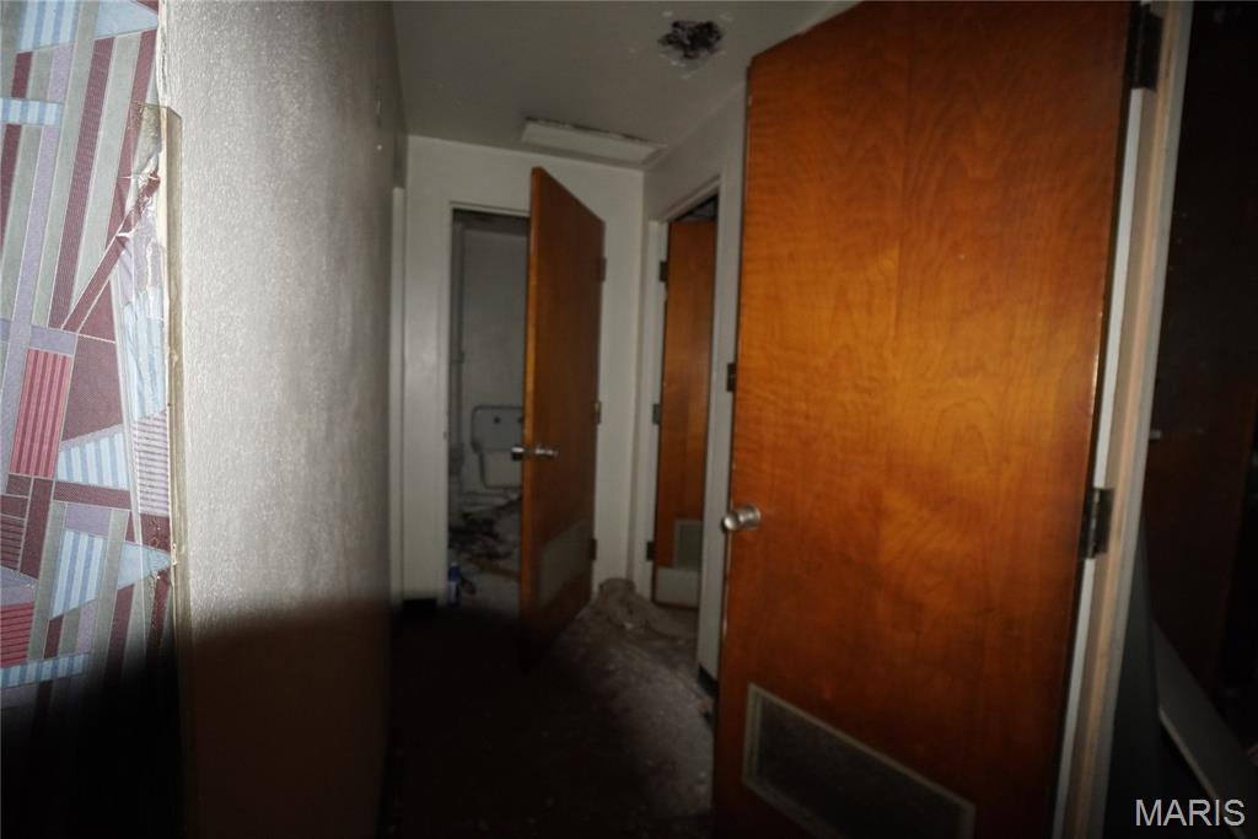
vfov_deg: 77.3
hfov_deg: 100.4
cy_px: 420
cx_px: 629
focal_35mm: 15
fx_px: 524
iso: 1250
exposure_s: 1/60
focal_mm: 10
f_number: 4
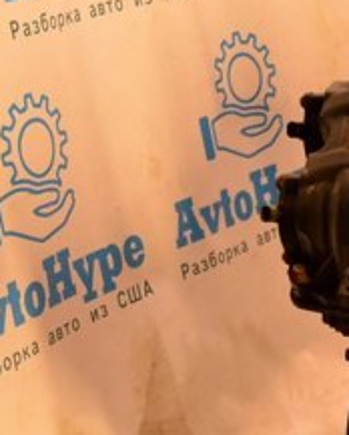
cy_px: 350
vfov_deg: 14.9
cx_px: 574
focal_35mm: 128
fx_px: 1655
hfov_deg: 11.4
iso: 1600
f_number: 8
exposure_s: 1/50
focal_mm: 31
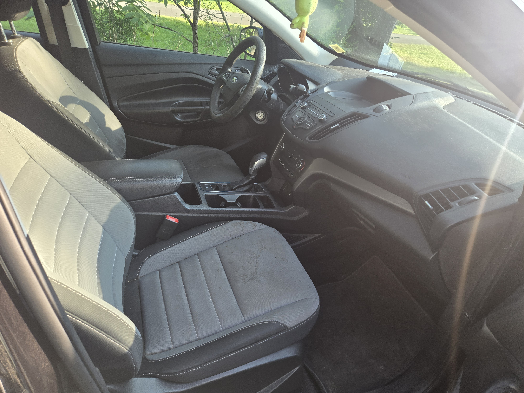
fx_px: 348
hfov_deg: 73.9
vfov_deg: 58.9
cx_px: 262
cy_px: 196
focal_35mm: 23
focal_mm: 5.4
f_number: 1.8
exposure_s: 1/180
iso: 50
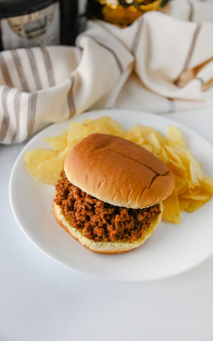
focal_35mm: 52
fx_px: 483
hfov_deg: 24.9
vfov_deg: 38.9
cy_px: 167
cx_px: 112
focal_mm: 50
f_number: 4
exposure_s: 1/125
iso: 320
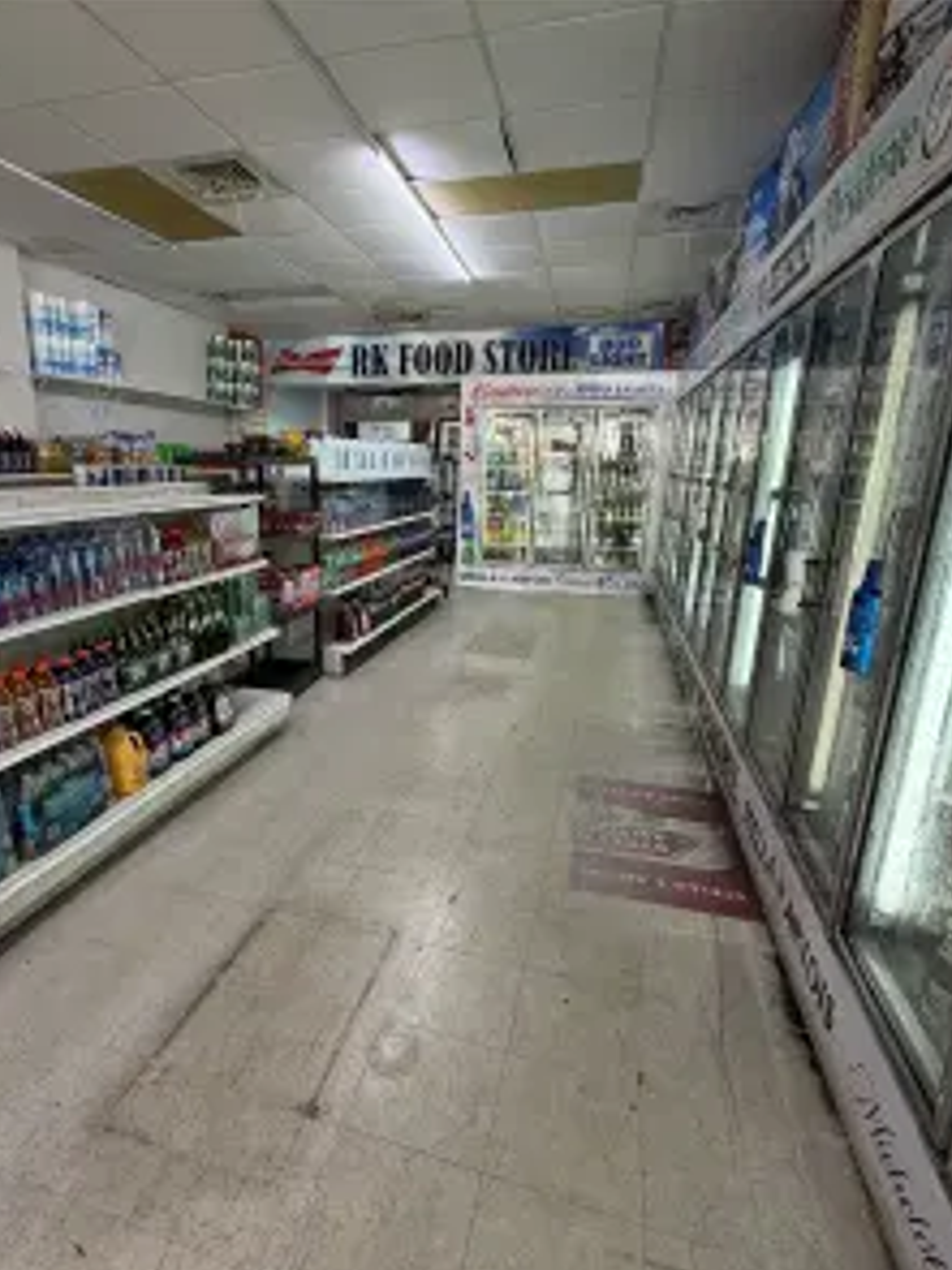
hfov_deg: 68.2
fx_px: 697
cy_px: 641
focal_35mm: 19
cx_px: 396
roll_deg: -0.2
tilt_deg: -14.2
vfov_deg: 84.7
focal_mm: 2.22
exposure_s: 1/60
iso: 200
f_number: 2.2
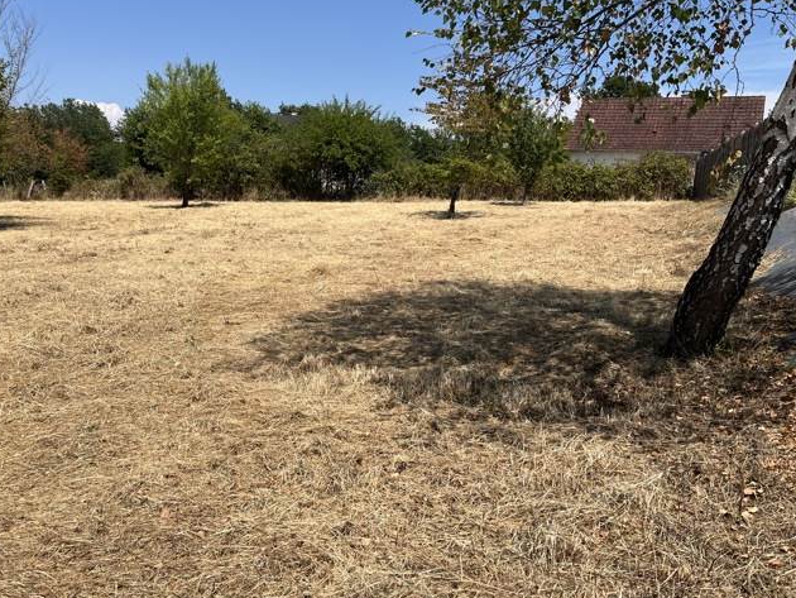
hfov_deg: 54.9
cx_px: 311
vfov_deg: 43.0
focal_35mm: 33
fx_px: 759
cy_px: 286
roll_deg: -3.4
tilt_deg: -7.2
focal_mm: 5.1
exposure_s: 1/4651
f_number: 1.6
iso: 50
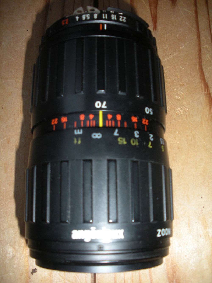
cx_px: 106
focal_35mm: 35
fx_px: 286
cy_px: 142
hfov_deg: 40.7
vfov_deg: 52.6
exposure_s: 1/60
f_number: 3.5
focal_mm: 6.3
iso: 200
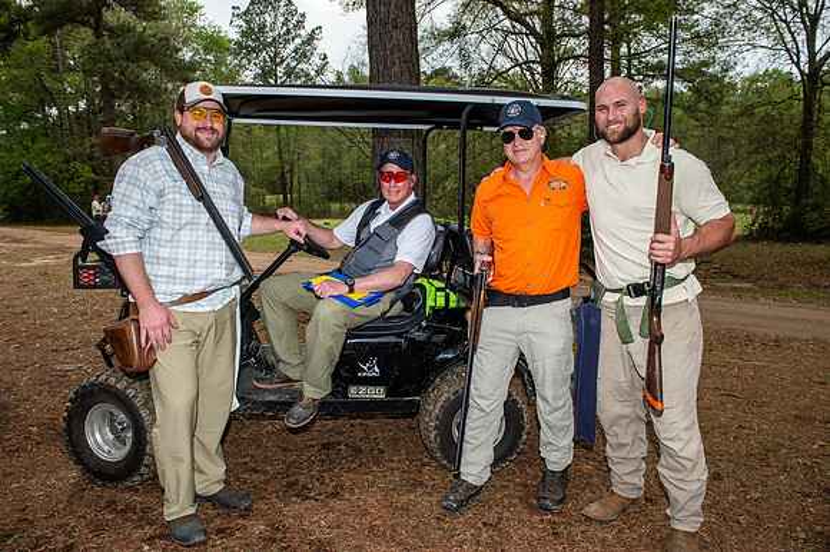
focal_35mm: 24
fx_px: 553
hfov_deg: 73.8
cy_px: 276
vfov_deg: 53.1
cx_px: 415
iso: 125
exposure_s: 1/250
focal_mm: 24
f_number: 6.3
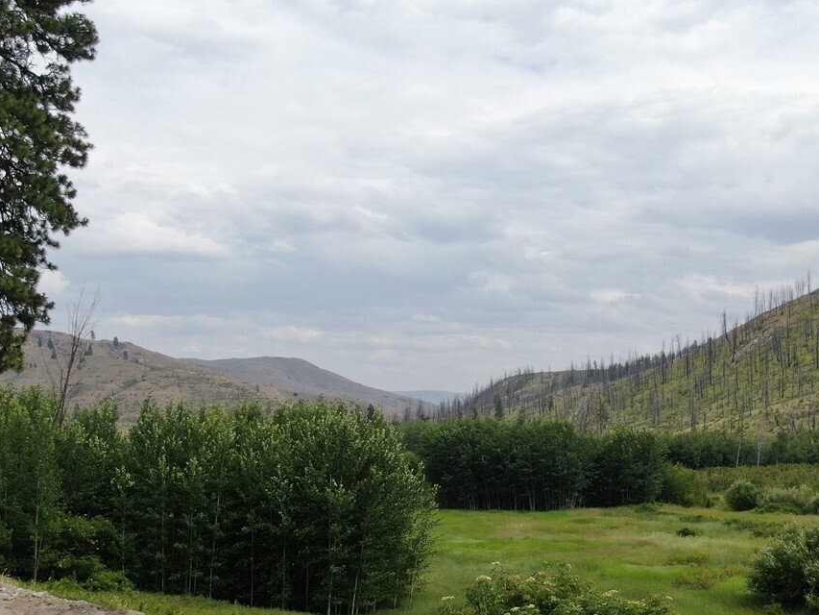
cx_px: 478
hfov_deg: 41.9
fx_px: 1065
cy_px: 453
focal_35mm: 45
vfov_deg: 31.7
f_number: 2.8
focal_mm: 4.39
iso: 100
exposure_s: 1/1250
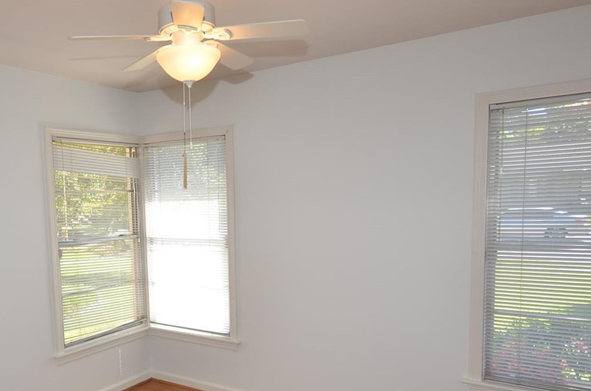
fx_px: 491
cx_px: 181
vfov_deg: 43.1
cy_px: 242
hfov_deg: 60.1
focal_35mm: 30
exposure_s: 1/100
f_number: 5
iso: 200
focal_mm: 10
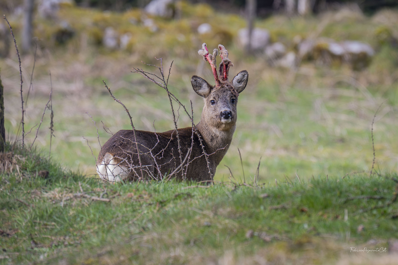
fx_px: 9947
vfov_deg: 1.5
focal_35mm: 900
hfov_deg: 2.3
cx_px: 199
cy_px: 132
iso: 3200
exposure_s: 1/800
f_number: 8
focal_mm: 600
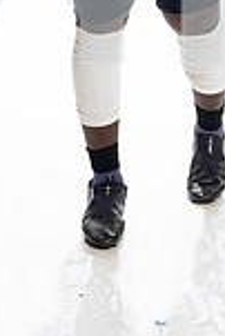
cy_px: -158
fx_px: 1394
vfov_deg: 13.1
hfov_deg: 9.2
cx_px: 160
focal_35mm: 149
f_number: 8
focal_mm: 50
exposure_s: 1/250
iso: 800
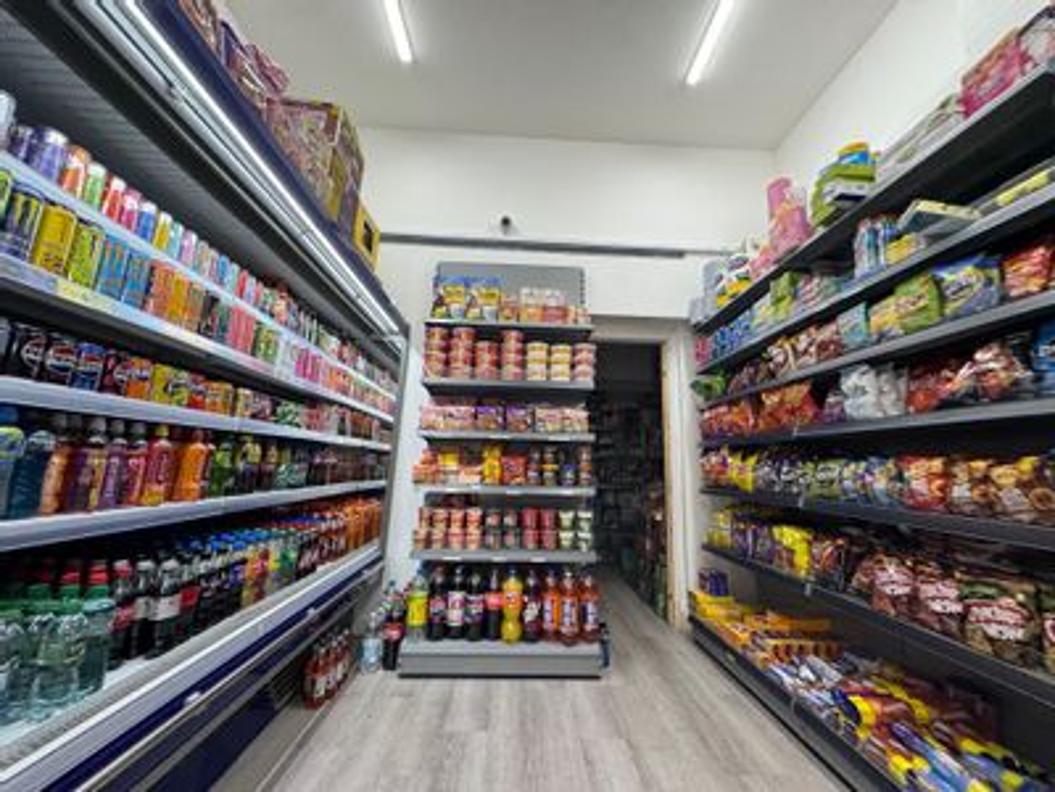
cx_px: 528
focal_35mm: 14
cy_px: 396
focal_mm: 2.22
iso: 125
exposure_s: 1/99
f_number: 2.2
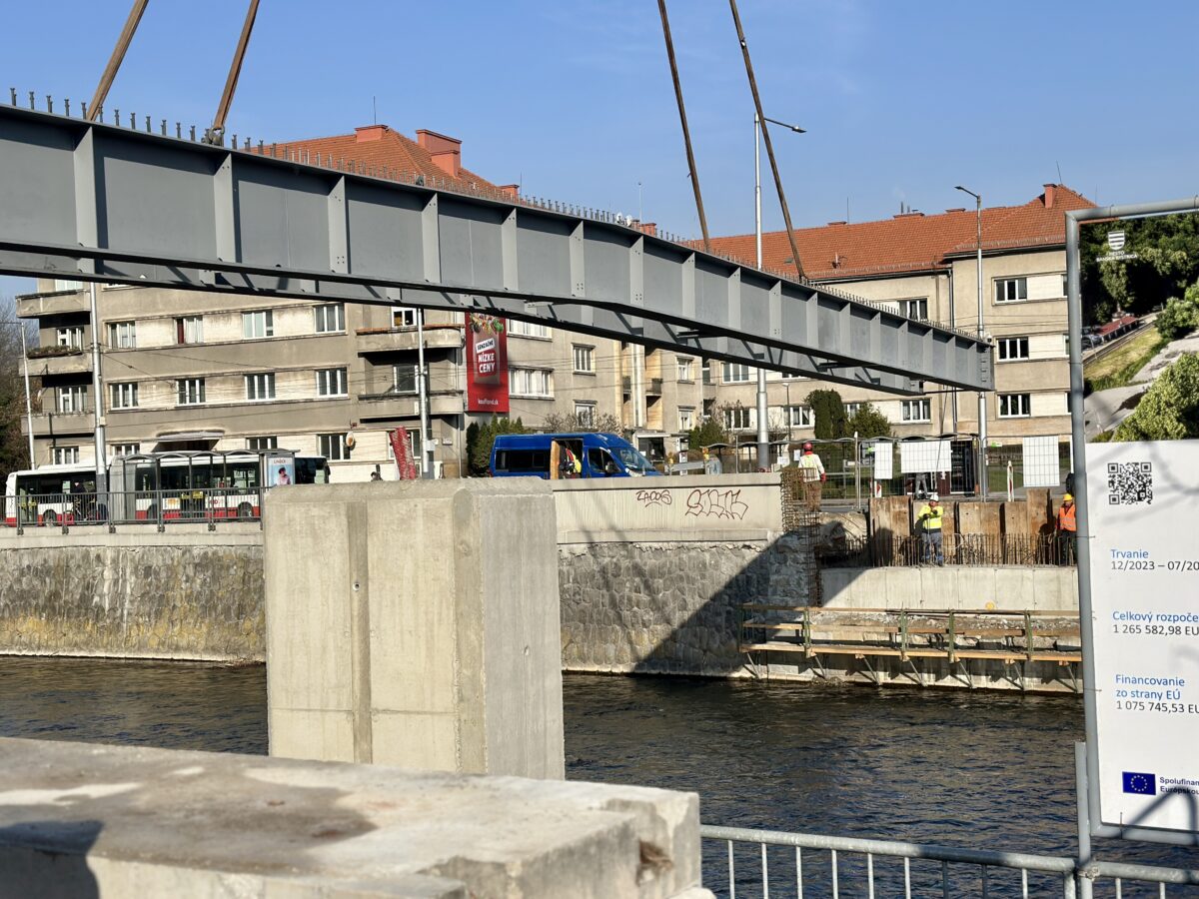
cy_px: 450
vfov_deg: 30.3
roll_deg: +1.4
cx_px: 600
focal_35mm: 48
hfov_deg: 39.7
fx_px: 1663
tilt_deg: +0.9
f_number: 1.78
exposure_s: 1/8197
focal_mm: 6.86
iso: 100
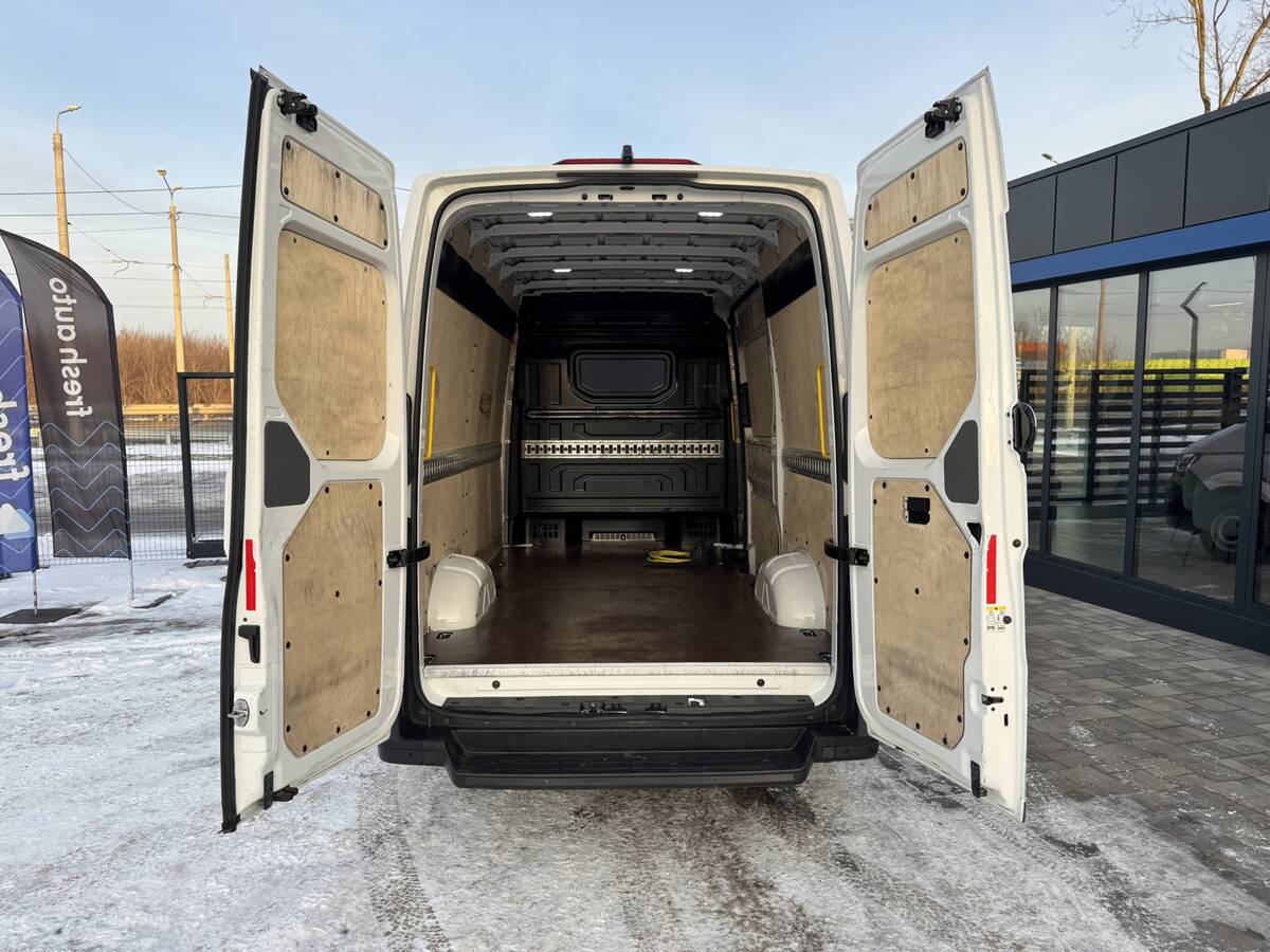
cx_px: 635
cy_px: 476
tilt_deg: -4.0
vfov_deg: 56.8
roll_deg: +1.0
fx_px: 881
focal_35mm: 24
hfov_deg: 71.6
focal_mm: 6.76
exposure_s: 1/531
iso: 80
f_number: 1.78
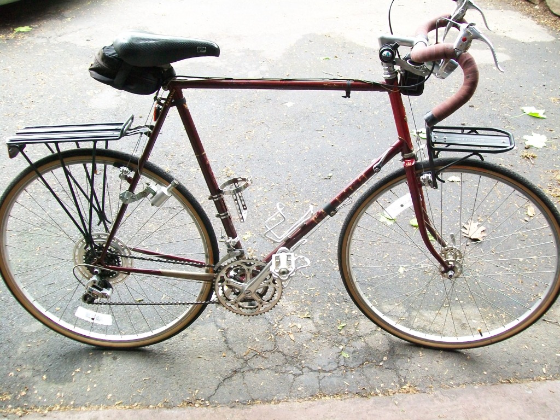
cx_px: 280
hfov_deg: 51.4
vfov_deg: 39.7
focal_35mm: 36
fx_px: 582
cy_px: 210
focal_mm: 6
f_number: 2.7
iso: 160
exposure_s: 1/15
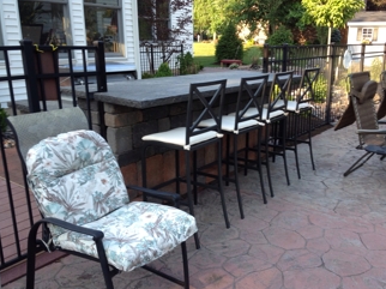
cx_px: 207
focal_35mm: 38
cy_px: 152
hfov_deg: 49.0
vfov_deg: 37.7
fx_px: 423
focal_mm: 4.28
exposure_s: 1/192
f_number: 2.4
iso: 64
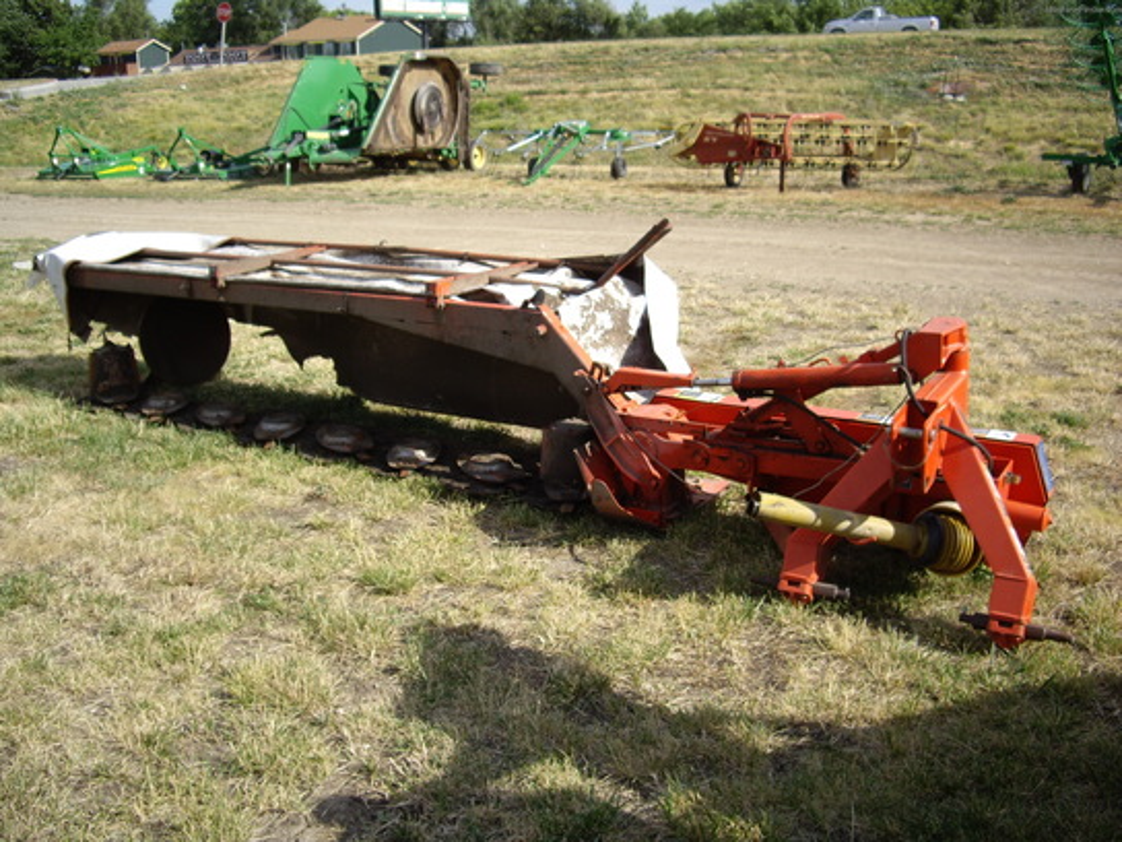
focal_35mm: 38
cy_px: 421
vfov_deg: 37.7
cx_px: 561
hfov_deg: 49.0
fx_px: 1232
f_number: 2.8
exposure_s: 1/640
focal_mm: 7.9
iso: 64
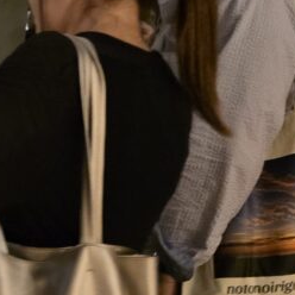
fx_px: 810
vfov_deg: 20.6
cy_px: 152
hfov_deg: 17.2
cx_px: -221
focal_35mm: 84
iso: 2000
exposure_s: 1/100
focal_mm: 6.25
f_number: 1.7
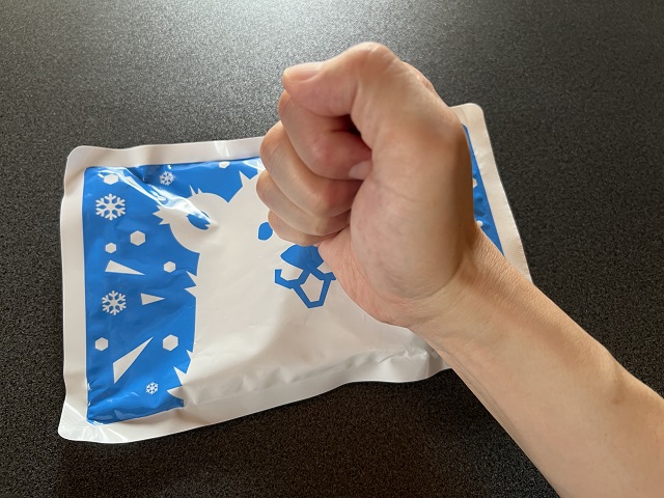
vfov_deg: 53.1
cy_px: 249
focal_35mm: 26
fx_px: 499
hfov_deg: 67.3
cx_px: 332
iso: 160
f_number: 1.5
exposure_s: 1/60
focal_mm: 5.7
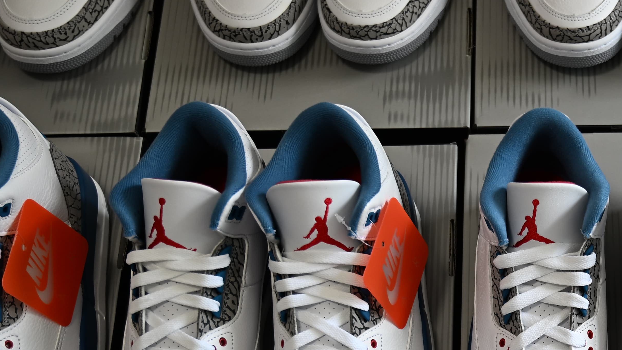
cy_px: 370
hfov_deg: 25.5
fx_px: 1303
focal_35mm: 79
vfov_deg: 15.0
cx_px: 619
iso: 220
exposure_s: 1/30
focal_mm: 30
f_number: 4
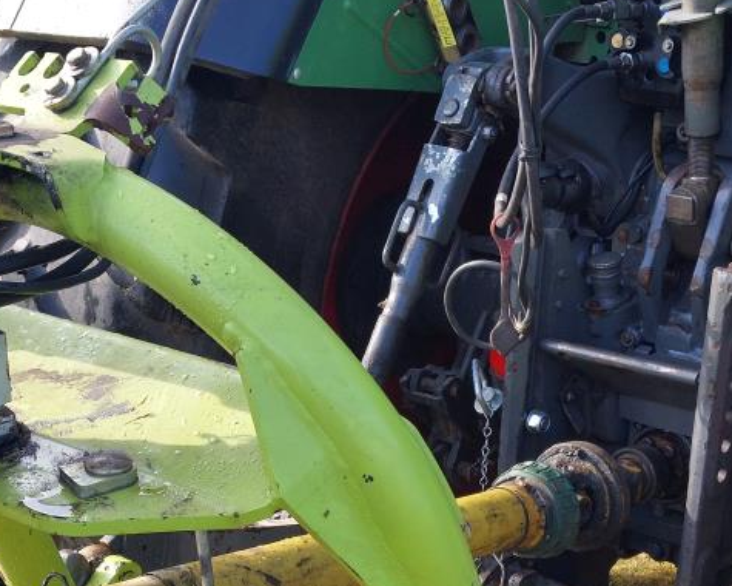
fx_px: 1538
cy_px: 498
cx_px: 299
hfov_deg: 26.7
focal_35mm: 71
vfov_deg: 21.2
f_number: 1.8
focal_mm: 4
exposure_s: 1/122
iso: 20
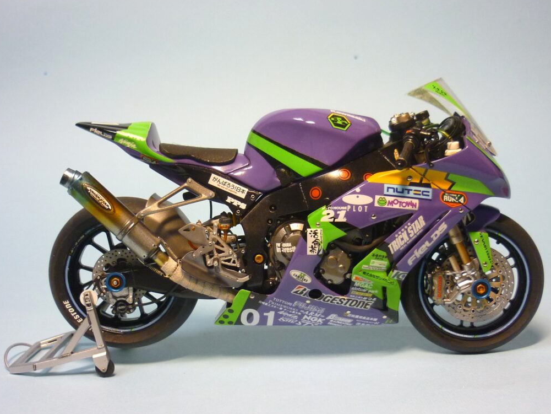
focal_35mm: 44
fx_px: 700
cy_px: 205
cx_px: 275
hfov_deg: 42.9
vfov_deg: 32.9
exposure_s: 1/30
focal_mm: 5.5
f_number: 2.8
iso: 200
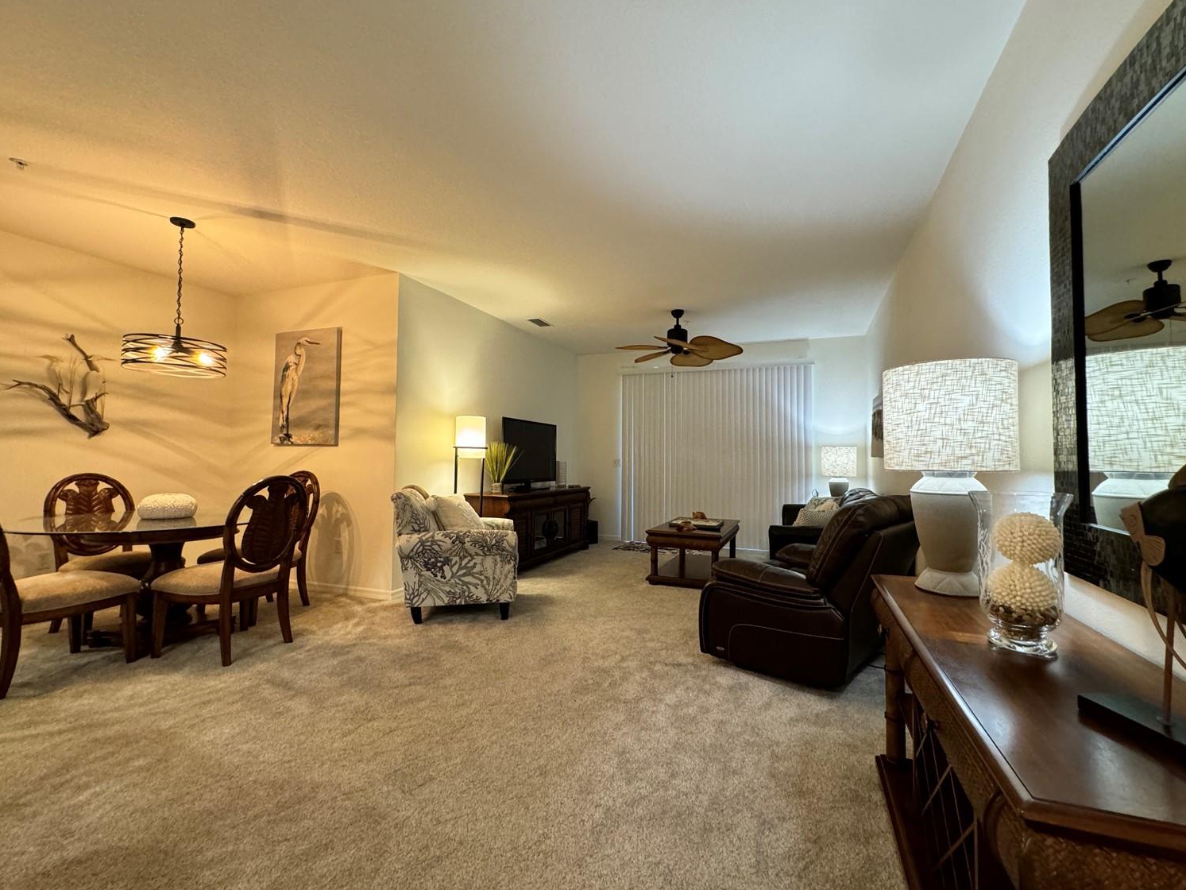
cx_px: 621
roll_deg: -0.5
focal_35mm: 15
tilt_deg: +1.9
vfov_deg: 81.8
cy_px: 442
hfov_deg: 98.1
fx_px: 514
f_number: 2.2
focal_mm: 2.22
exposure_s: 1/60
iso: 500
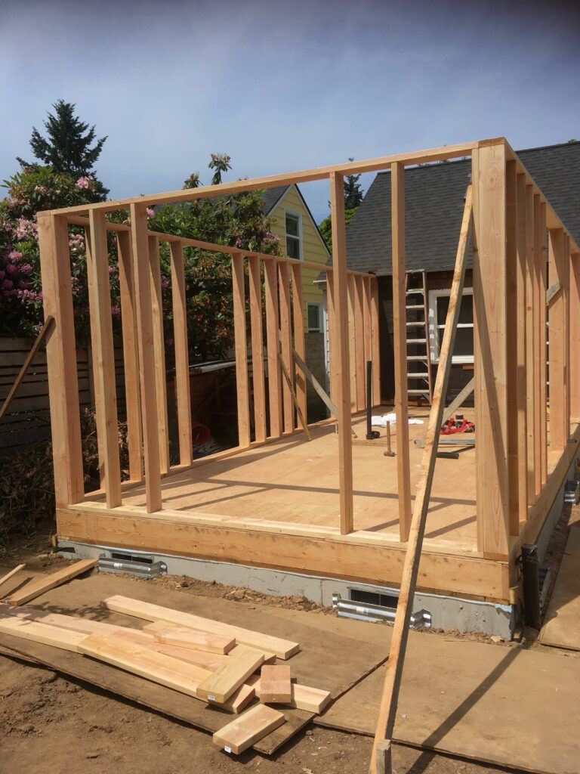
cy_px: 387
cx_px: 290
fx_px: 648
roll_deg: +1.9
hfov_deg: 48.2
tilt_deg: -6.3
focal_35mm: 29
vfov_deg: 61.7
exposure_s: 1/1972
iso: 25
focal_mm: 4.15
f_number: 2.2
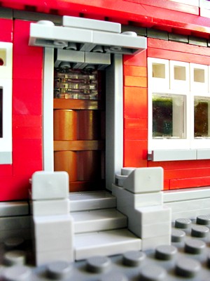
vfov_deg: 51.4
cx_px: 105
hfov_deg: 39.7
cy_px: 140
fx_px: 291
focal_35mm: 36
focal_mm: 6.3
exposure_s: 1/40
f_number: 3.1
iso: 200
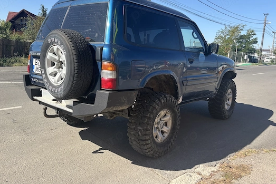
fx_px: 238
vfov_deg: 42.3
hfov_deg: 60.2
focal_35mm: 31
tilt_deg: -9.5
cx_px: 127
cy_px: 81
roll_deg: -2.8
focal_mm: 5.96
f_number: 1.6
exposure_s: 1/1876
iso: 50
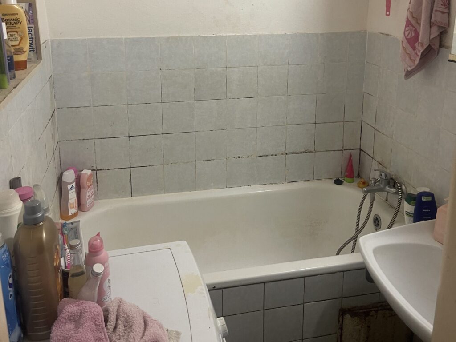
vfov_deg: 54.9
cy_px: 171
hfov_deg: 69.4
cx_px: 228
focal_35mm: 25
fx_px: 329
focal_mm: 5.1
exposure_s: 1/50
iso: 160
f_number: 1.6
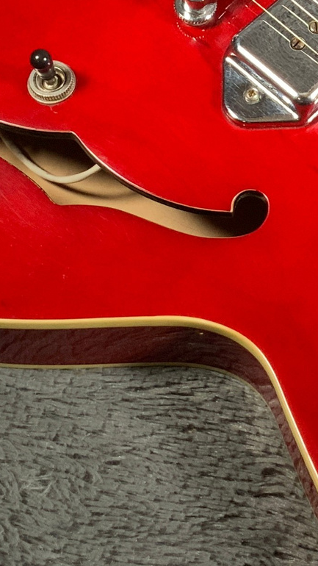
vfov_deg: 20.2
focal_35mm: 105
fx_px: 1574
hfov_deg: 11.3
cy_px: 130
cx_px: 408
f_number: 1.8
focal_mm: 3
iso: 64
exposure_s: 1/52
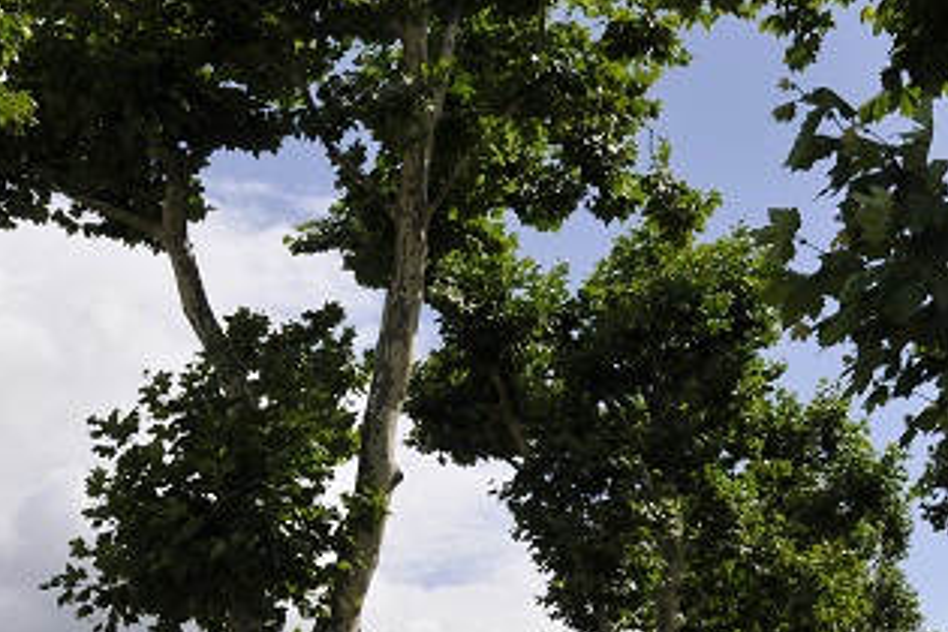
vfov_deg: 19.6
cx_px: 394
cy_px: 591
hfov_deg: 29.6
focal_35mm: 68
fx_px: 1791
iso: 200
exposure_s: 1/400
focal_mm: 22
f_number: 10
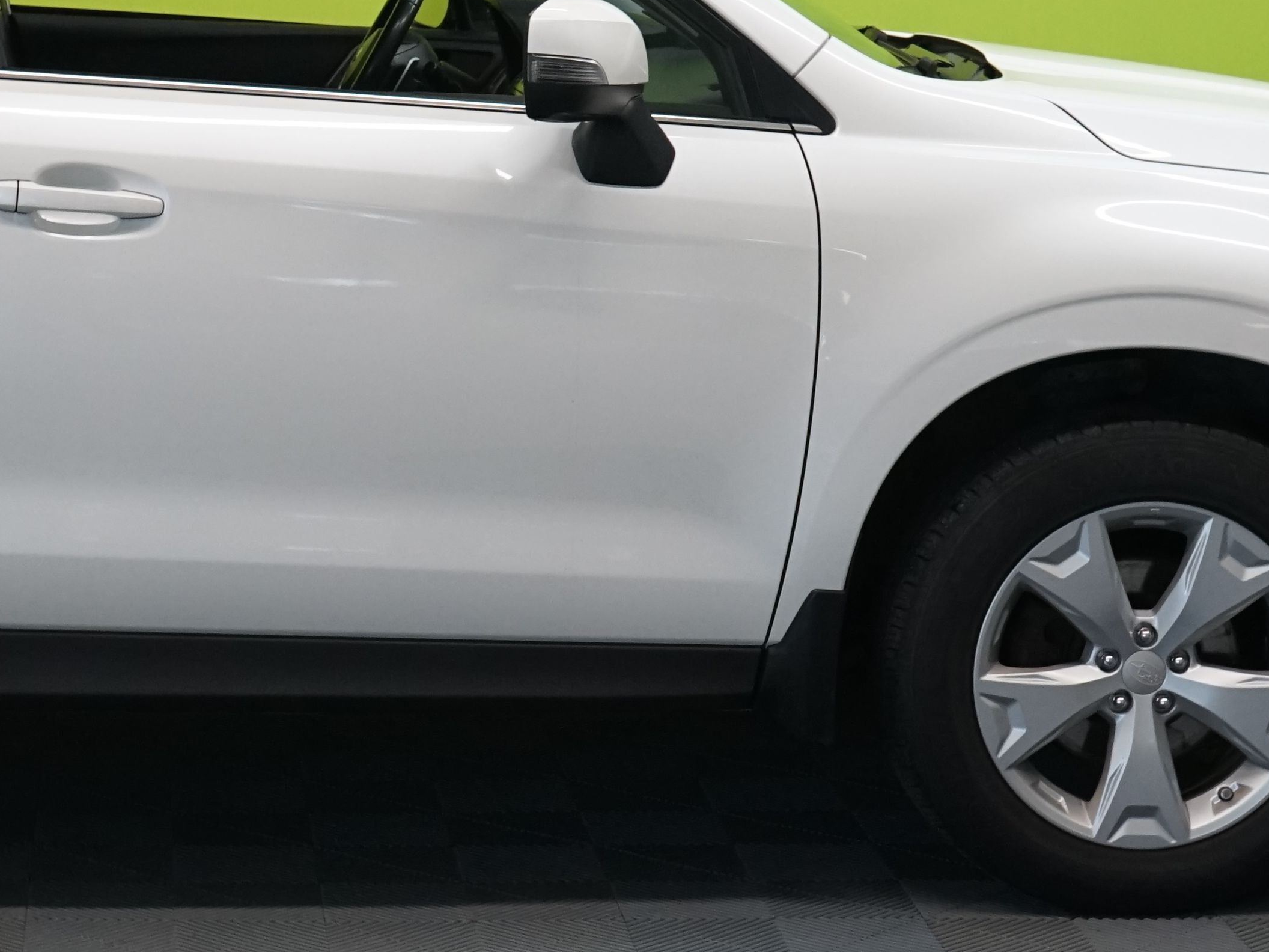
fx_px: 4106
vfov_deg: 13.2
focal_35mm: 112
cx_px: 126
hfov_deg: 17.3
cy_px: 226
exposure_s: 1/30
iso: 1600
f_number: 7.1
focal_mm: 41
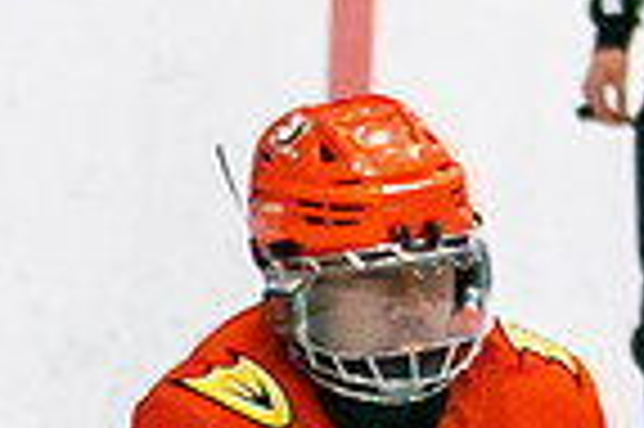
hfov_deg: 1.9
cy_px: 1053
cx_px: -277
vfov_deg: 1.2
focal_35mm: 1096
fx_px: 19584
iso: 640
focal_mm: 90
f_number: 2.8
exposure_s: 1/640
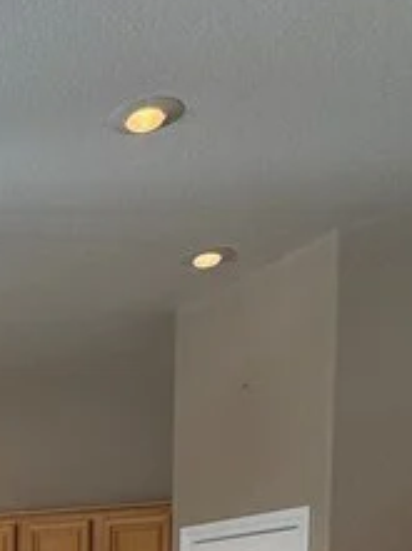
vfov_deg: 25.3
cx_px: -220
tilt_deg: -6.0
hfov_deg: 19.4
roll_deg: +1.4
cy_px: 735
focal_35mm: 65
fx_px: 1035
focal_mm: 2.22
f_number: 2.2
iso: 80
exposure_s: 1/120
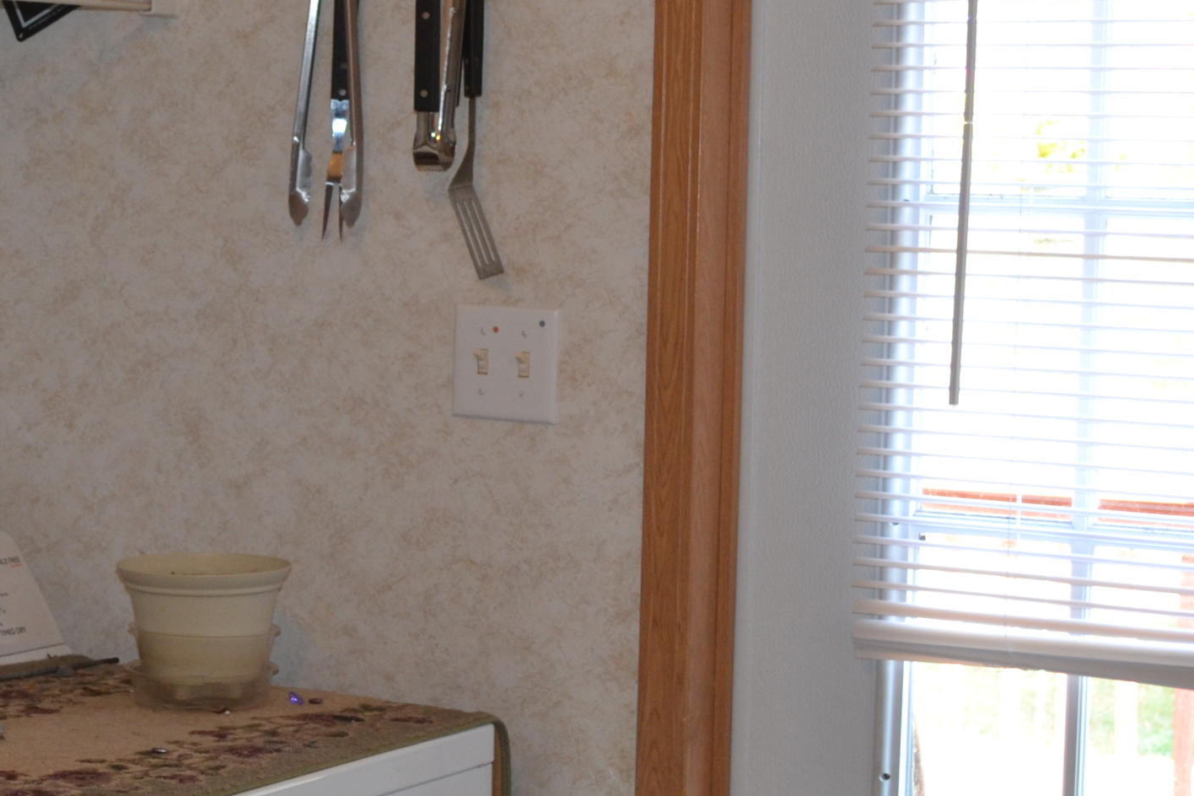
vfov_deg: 15.4
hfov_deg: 22.4
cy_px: 409
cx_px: 139
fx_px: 2952
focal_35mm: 89
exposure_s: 1/60
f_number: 4.5
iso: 500
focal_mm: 28
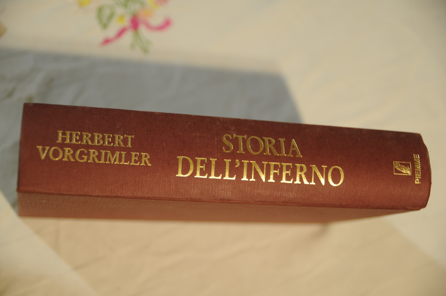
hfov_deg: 33.4
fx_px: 742
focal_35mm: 60
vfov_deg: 22.6
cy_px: 148
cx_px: 223
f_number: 2.8
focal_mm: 40
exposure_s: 1/15
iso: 200
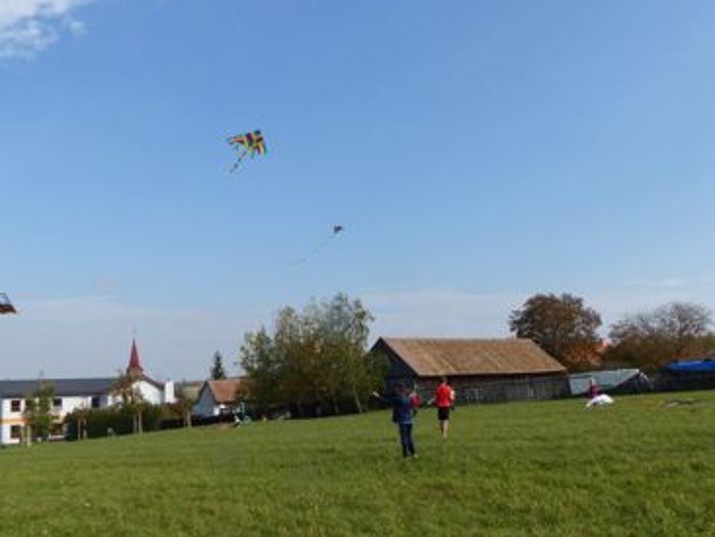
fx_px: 661
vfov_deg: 44.1
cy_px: 305
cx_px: 344
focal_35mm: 32
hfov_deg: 56.8
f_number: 4
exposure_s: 1/1000
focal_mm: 4.5
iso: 100
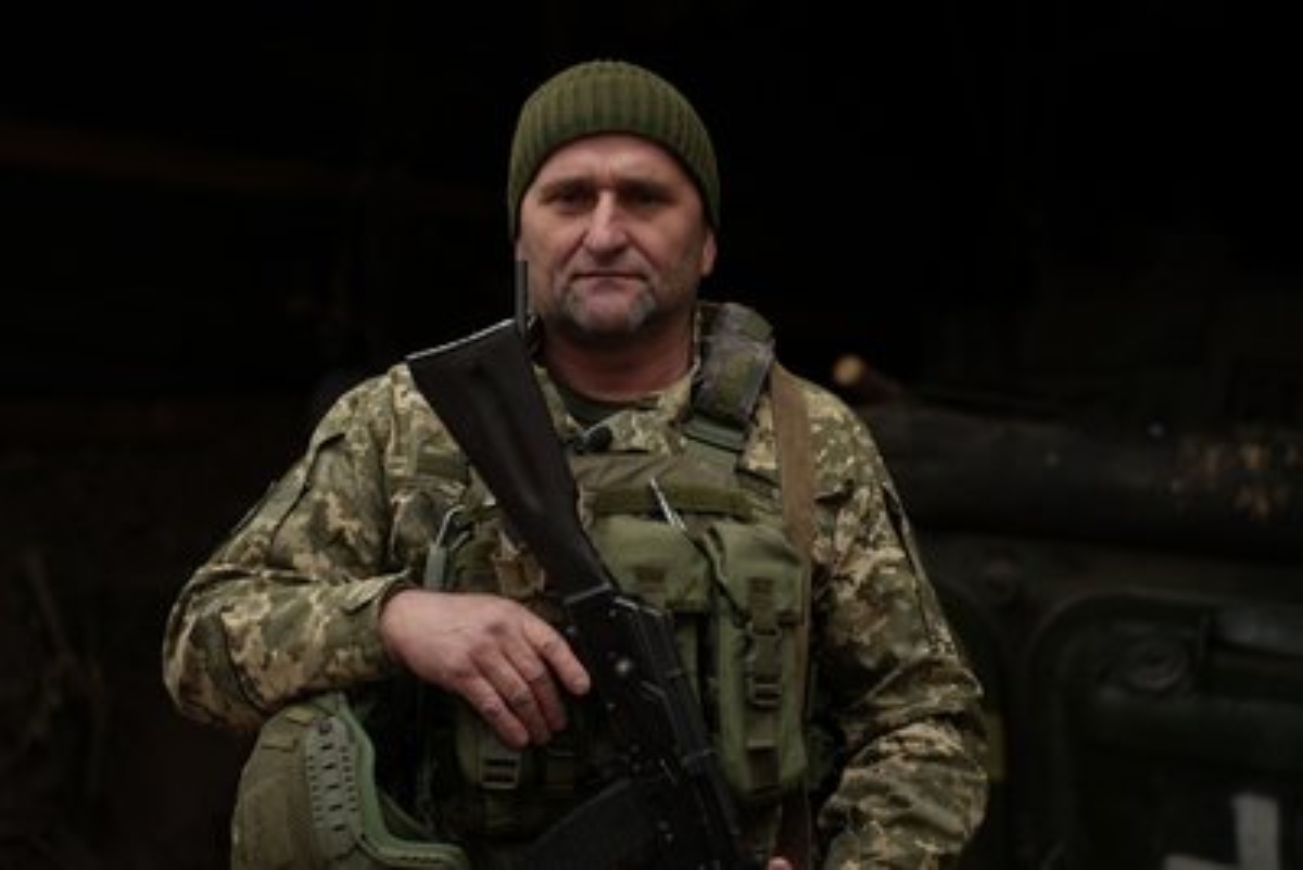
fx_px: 2715
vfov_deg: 18.2
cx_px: 652
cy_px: 435
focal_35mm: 75
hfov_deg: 27.0
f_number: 2.8
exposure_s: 1/80
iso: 100
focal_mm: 75
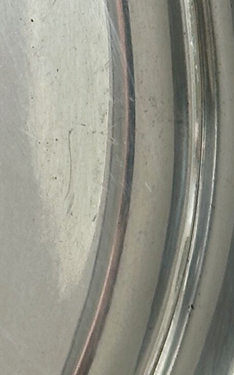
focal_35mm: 284
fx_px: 2899
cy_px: 177
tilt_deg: -6.2
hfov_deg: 4.6
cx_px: -123
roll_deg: +2.3
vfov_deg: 7.4
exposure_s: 1/971
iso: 64
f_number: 1.78
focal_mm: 6.86
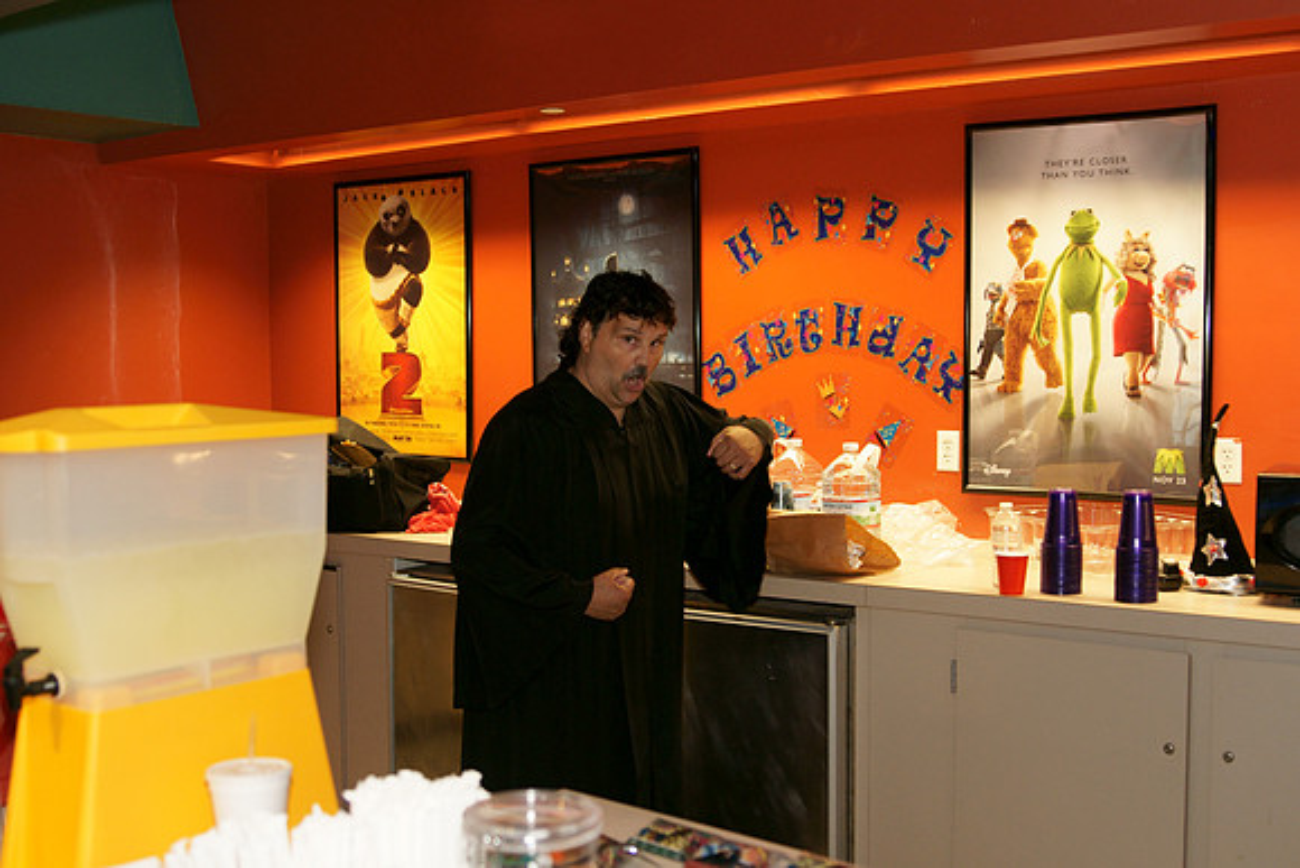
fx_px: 1517
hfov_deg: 46.4
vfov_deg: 31.9
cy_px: 434
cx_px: 650
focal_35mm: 42
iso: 400
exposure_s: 1/60
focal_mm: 28
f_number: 2.8
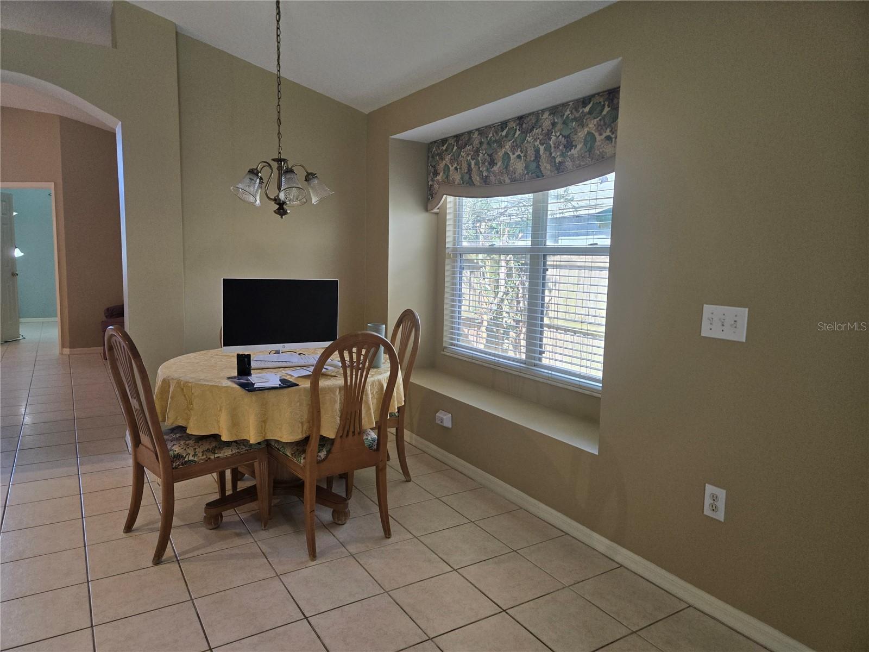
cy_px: 326
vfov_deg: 58.9
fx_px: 577
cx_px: 434
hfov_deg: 73.9
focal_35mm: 23
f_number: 1.8
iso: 160
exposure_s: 1/120
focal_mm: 5.4
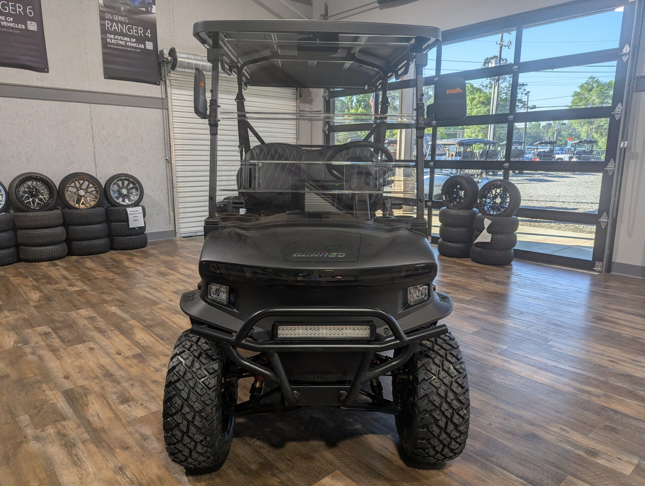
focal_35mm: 24
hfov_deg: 71.5
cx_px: 322
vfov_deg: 56.9
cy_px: 243
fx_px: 448
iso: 50
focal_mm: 6.81
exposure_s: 1/174
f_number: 1.85
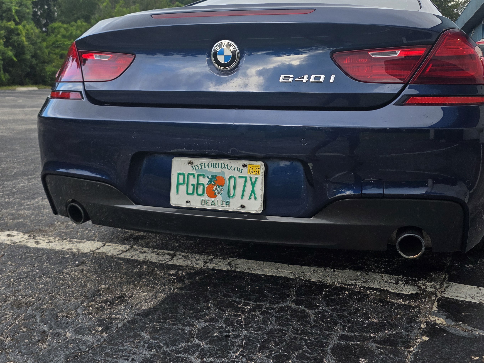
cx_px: 265
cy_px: 105
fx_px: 475
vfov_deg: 40.9
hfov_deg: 53.9
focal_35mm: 34
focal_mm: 6.3
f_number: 1.7
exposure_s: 1/180
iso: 80
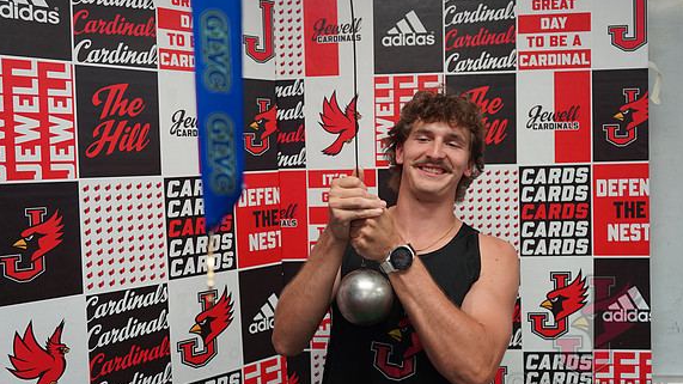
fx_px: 598
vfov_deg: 35.6
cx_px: 344
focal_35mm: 33
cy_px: 181
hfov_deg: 59.5
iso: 1000
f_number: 4
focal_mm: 31
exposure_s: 1/160
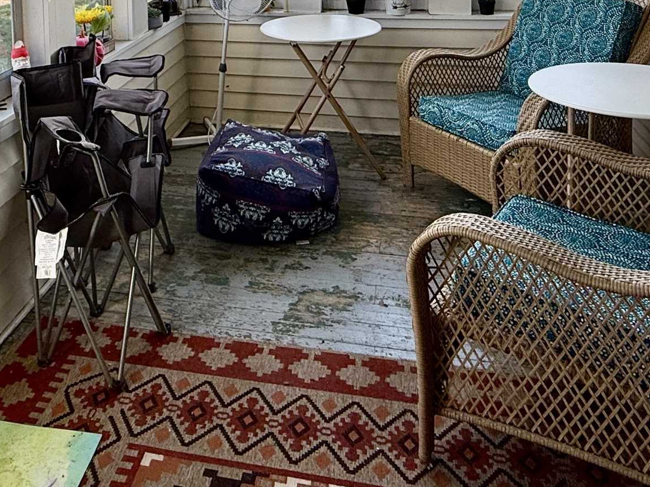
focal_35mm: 37
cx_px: 210
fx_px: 695
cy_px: -58
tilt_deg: -3.3
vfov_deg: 33.4
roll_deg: +2.2
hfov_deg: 49.2
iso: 64
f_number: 2.2
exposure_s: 1/237
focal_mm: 2.22
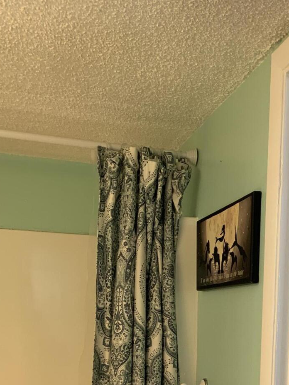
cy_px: 388
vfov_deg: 31.6
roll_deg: -2.6
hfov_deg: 25.1
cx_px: 273
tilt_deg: -5.0
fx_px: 624
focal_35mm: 56
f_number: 1.8
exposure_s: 1/60
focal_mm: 4.25
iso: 100
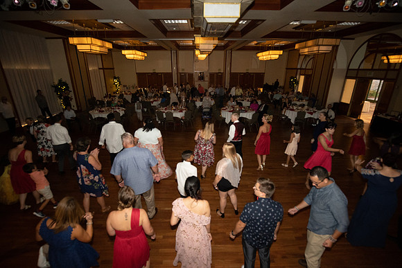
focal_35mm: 16
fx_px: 179
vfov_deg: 73.8
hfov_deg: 96.7
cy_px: 134
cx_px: 201
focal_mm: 16
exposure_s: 1/250
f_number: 5.6
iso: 8000
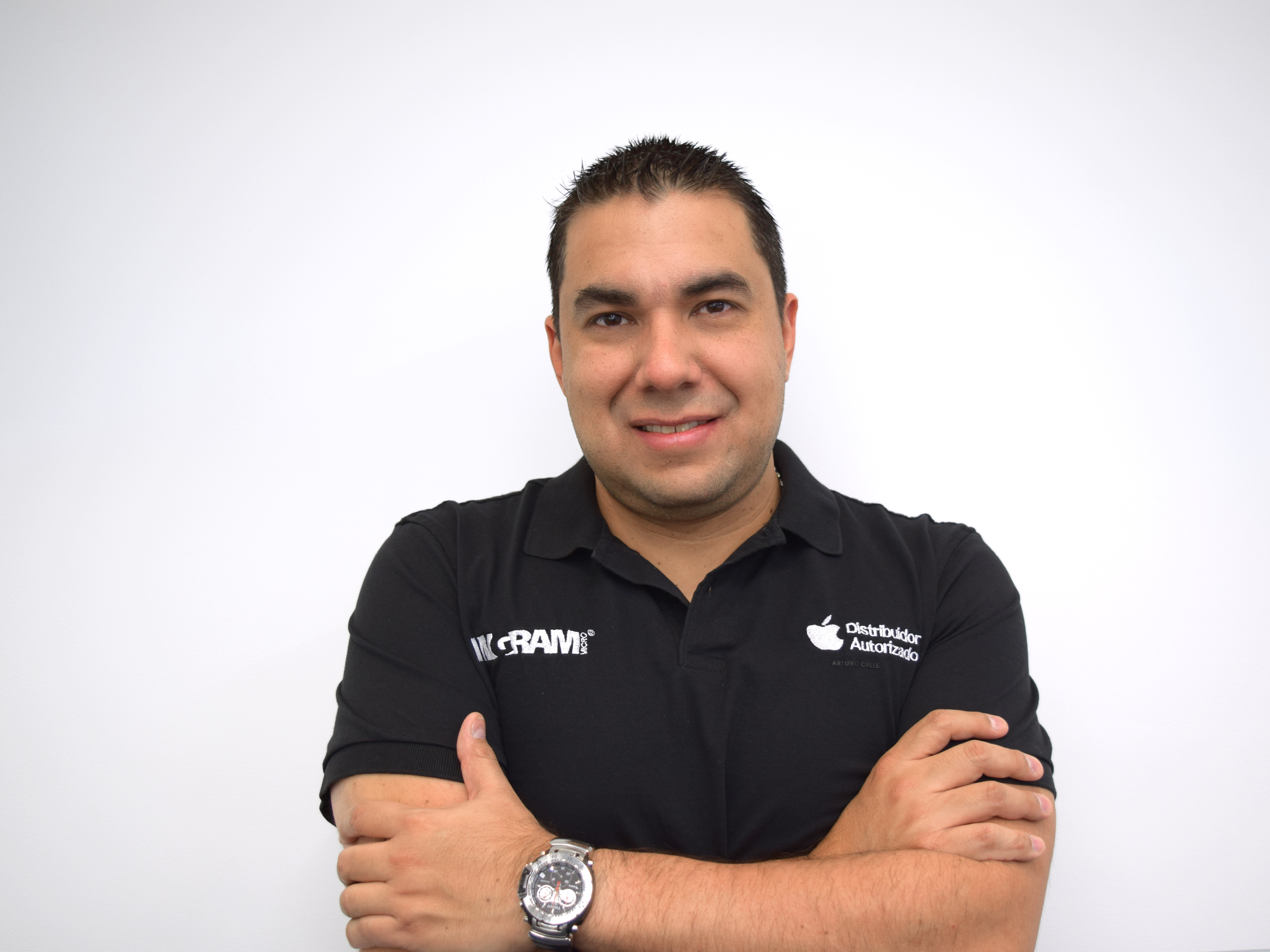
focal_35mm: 39
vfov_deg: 36.8
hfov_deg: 47.8
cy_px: 476
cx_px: 668
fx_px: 1431
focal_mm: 24
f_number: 4
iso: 280
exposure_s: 1/60
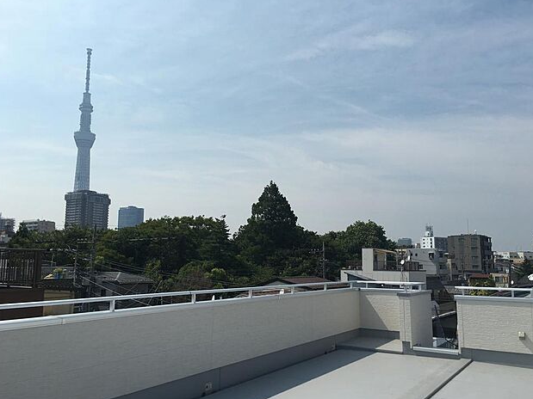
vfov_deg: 46.8
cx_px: 269
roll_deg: -0.2
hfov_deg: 60.0
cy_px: 202
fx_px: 462
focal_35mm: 30
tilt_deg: +9.4
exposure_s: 1/3663
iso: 25
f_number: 2.2
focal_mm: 4.15
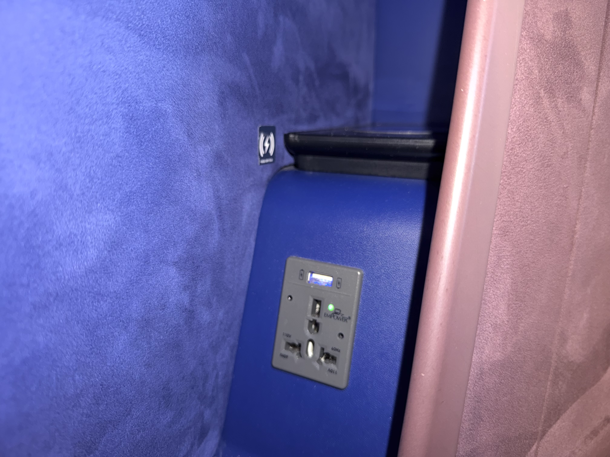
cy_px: 228
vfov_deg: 56.8
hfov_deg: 71.6
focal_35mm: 24
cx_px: 305
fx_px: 423
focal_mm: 6.76
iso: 100
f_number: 1.78
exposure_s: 1/17
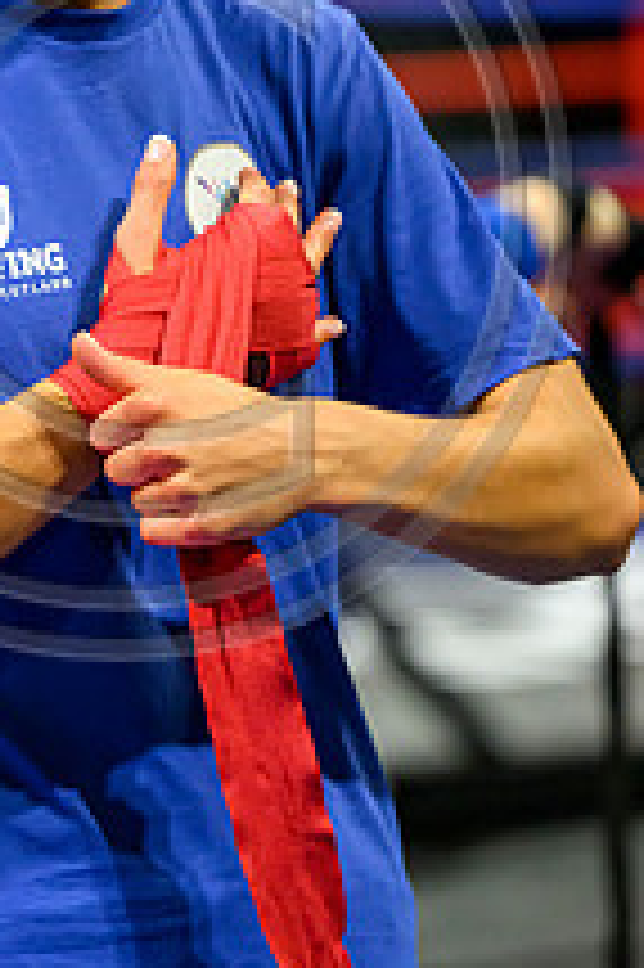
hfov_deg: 5.7
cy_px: 203
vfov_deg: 8.5
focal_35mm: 241
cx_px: 117
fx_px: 6477
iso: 10000
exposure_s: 1/640
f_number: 2.8
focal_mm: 115
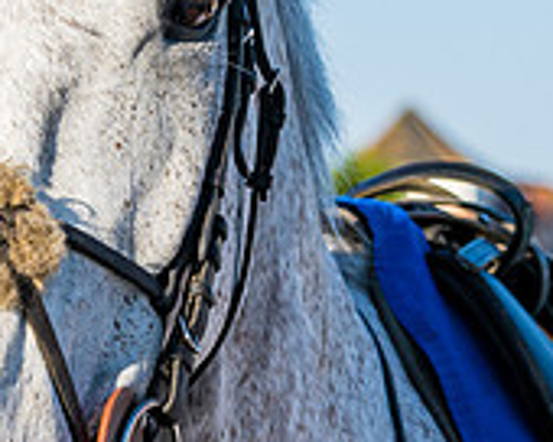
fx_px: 6203
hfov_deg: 5.1
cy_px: 479
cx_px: 223
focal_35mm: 379
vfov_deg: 4.1
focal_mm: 70
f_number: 5
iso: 200
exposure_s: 1/1250
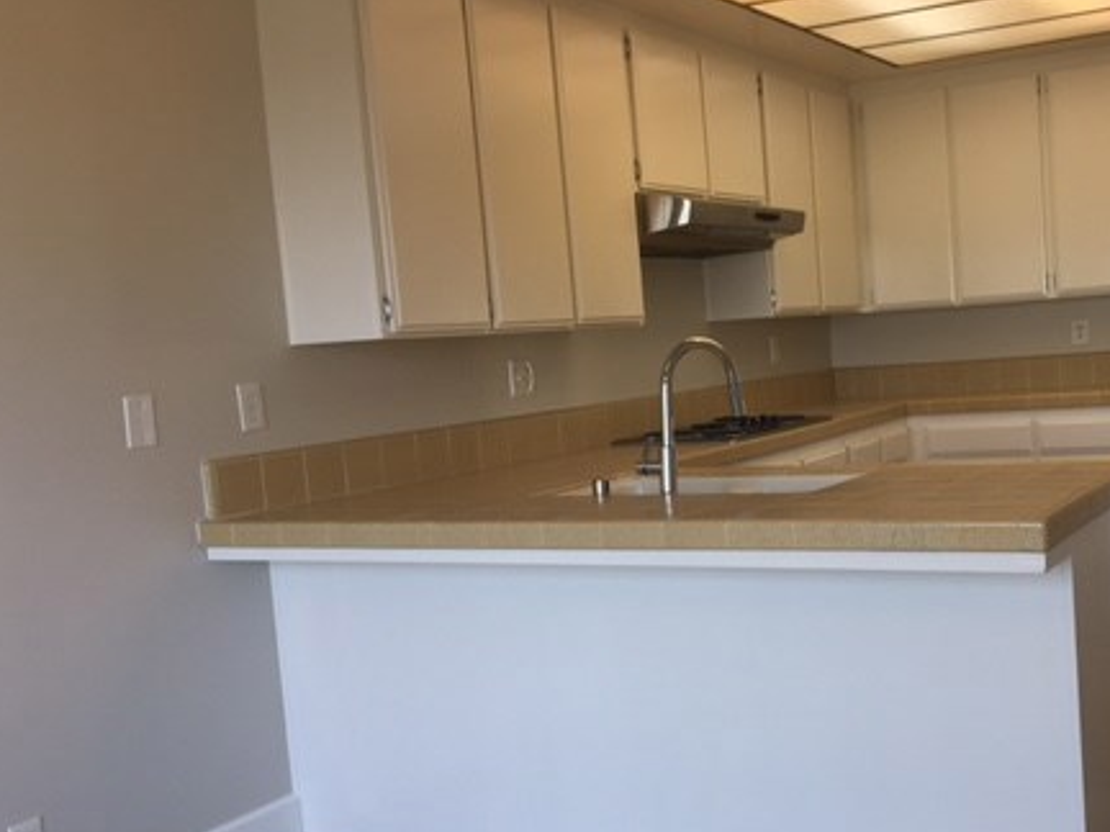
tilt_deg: -5.7
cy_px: 483
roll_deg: +4.6
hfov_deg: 43.1
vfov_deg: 33.5
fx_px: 1379
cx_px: 763
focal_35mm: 43
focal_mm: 4.15
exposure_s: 1/100
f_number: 2.2
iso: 25
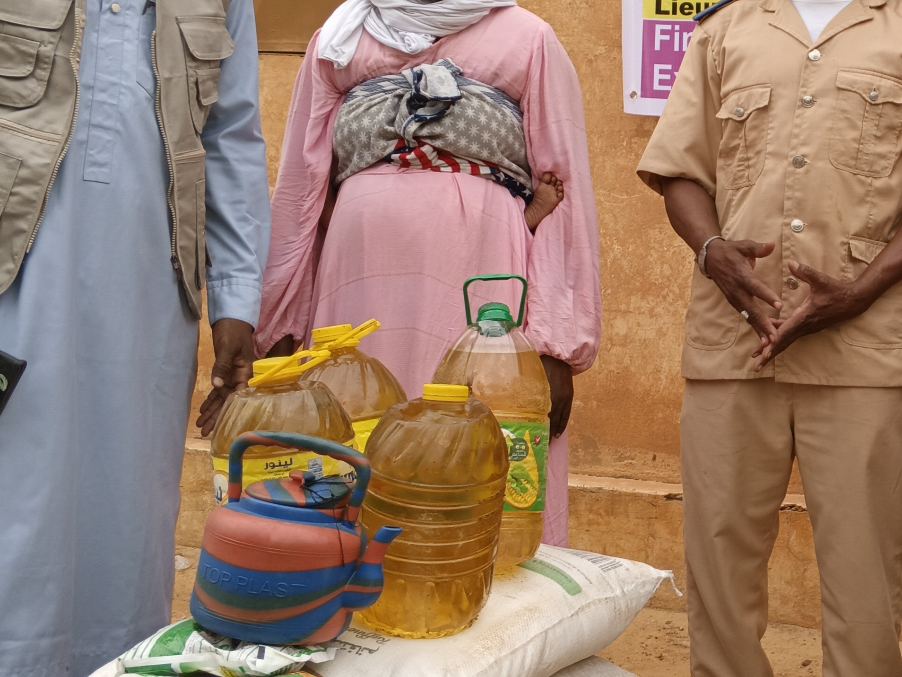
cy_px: 263
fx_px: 1277
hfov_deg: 35.3
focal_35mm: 49
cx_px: 897
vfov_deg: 29.6
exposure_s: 1/323
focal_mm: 4.09
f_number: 1.6
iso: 50
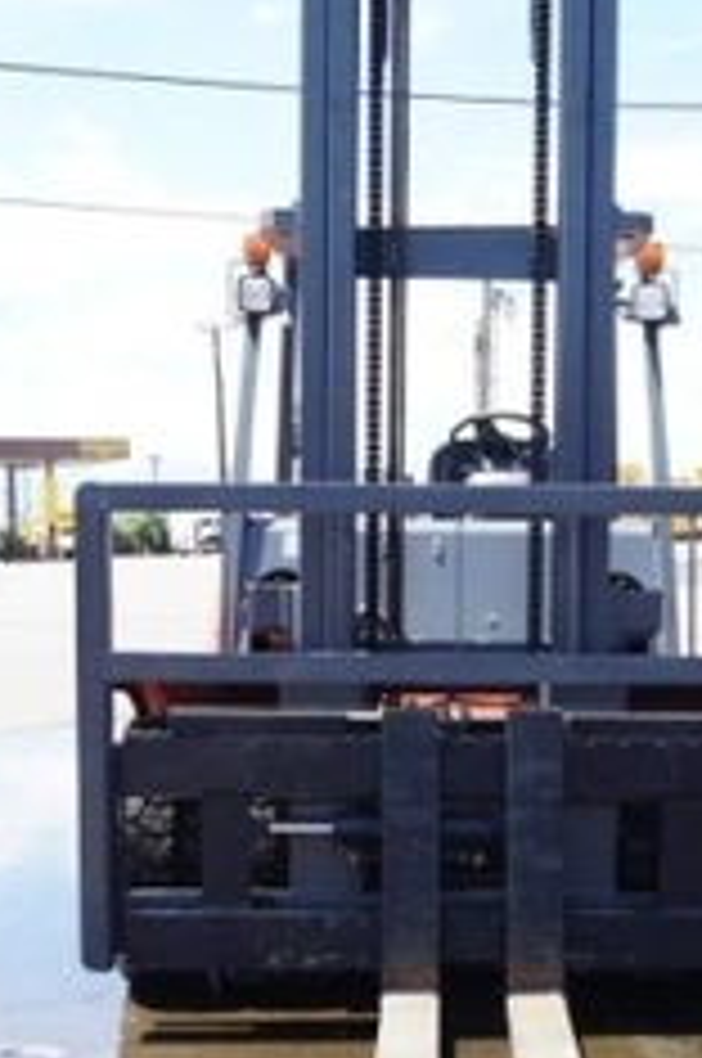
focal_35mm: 51
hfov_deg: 26.2
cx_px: 477
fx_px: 1496
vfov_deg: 38.5
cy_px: 709
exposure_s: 1/200
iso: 320
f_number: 9
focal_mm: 20
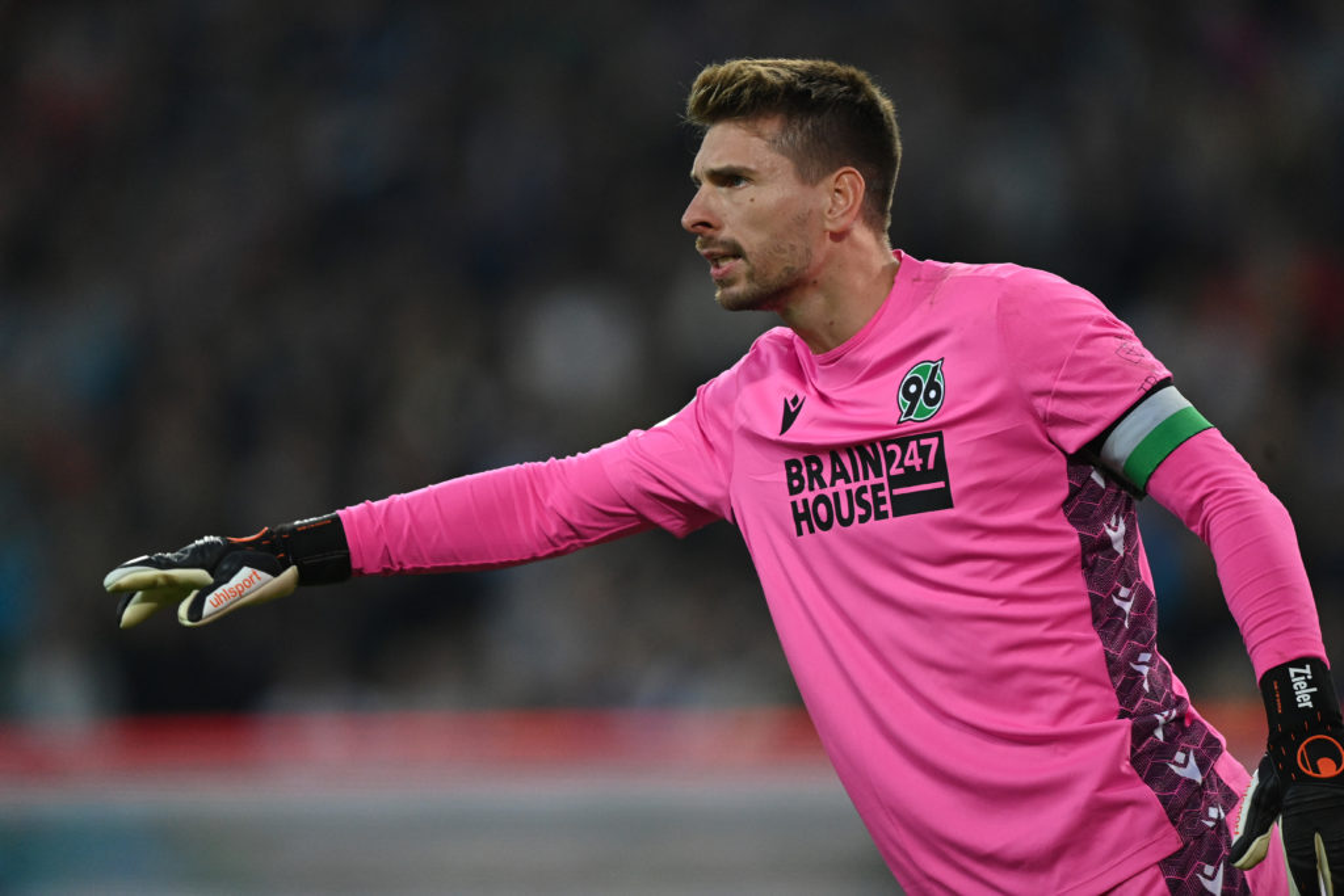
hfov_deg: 3.4
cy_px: 448
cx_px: 672
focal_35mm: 600
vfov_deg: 2.3
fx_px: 22402
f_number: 4
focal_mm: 600
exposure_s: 1/1600
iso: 5000
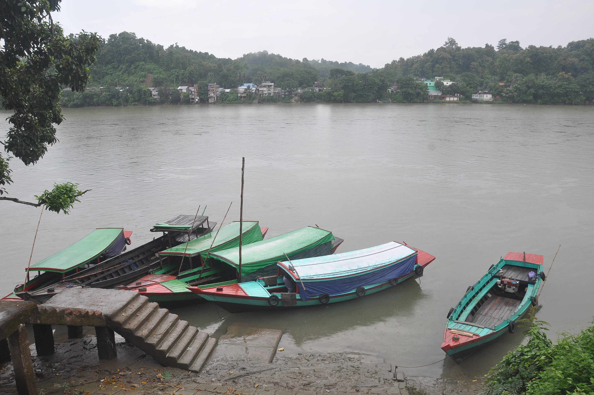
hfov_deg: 67.4
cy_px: 198
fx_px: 445
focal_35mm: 27
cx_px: 297
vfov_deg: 47.8
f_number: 10
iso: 640
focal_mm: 18
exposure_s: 1/320
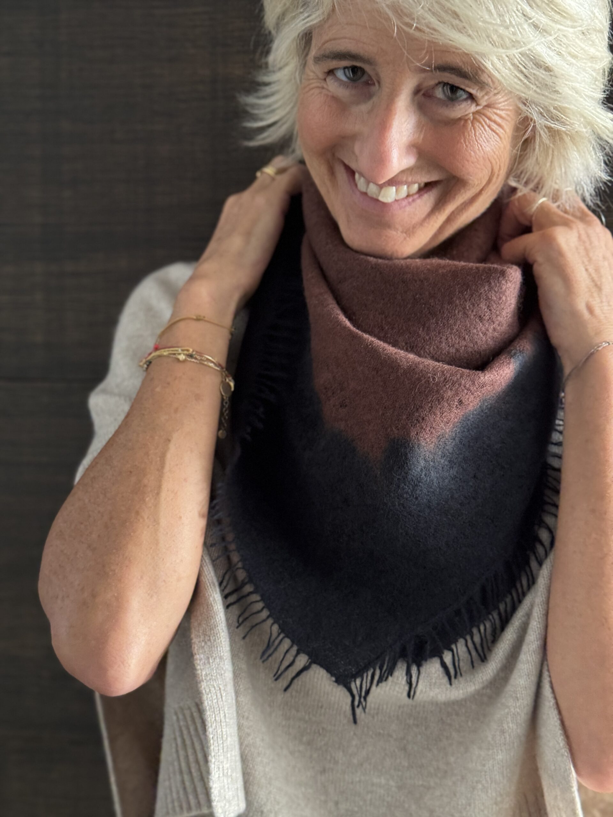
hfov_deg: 30.3
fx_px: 1133
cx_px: 306
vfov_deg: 39.7
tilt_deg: -5.4
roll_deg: +0.0
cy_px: 408
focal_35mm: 48
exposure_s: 1/40
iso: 500
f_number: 1.78
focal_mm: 6.76
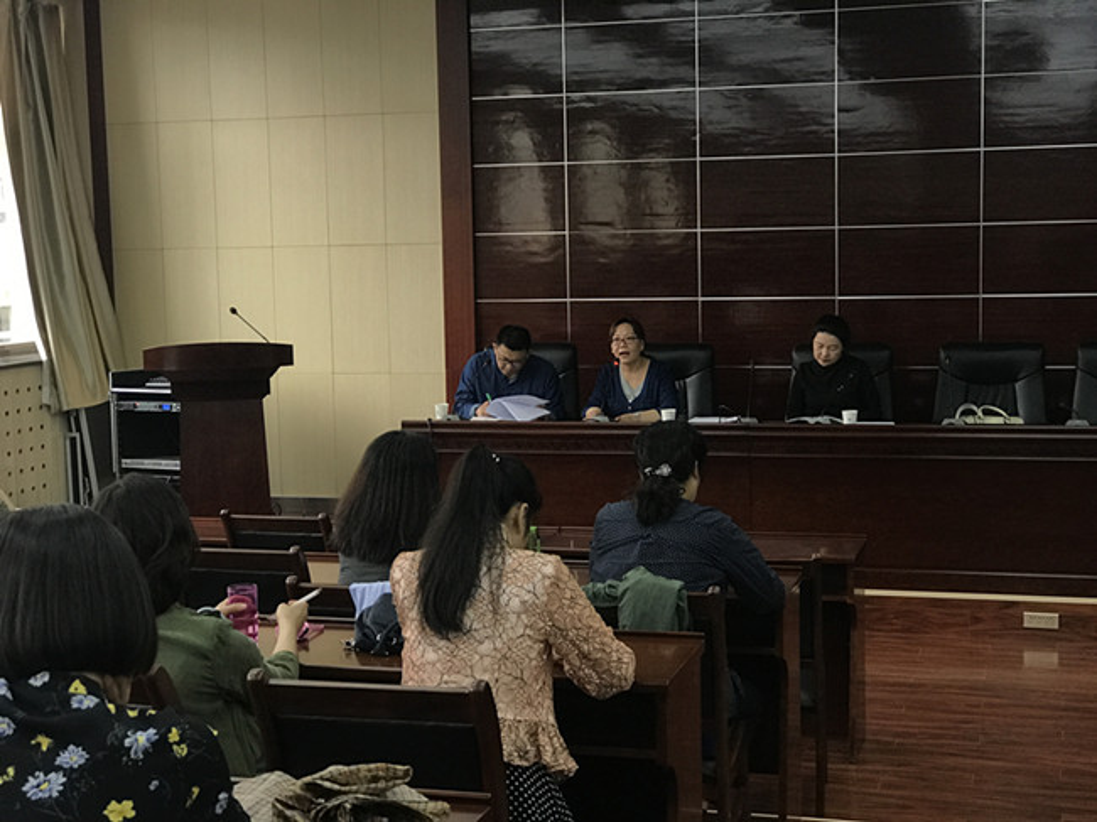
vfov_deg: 25.6
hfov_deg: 33.8
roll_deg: +0.8
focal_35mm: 57
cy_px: 411
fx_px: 1806
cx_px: 548
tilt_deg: -5.9
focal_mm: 6.6
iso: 125
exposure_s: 1/50
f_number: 2.8
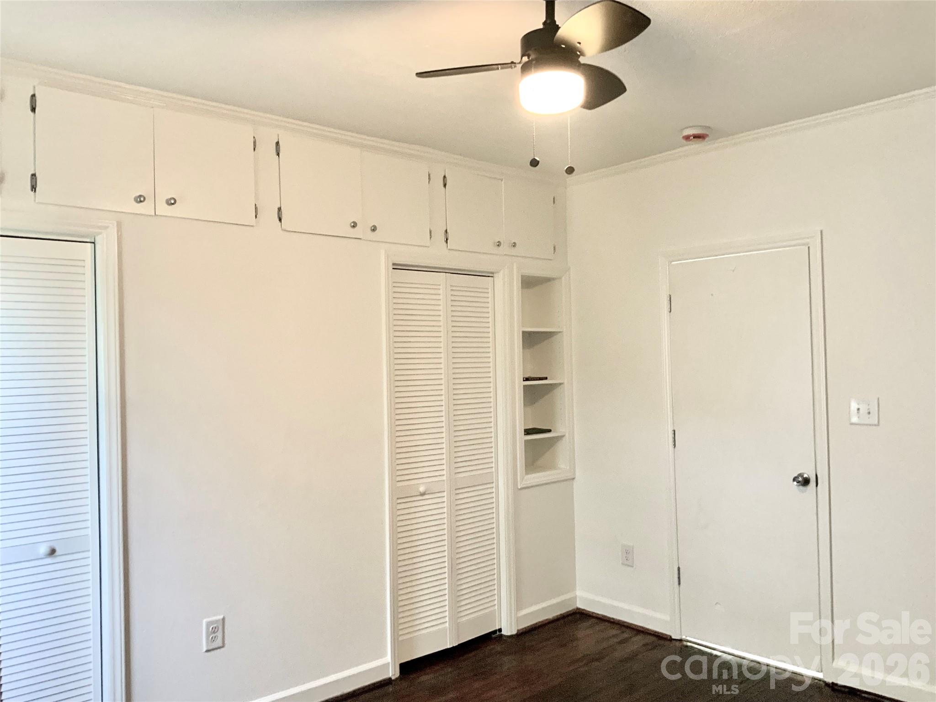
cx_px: 468
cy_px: 351
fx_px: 784
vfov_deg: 48.2
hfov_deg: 61.7
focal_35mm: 29
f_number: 1.8
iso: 200
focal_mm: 3
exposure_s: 1/60
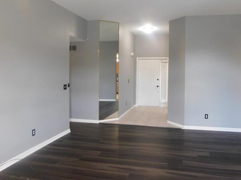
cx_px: 136
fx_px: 202
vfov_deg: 48.0
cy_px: 75
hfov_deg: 61.5
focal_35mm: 29
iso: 400
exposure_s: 1/25
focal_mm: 4
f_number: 3
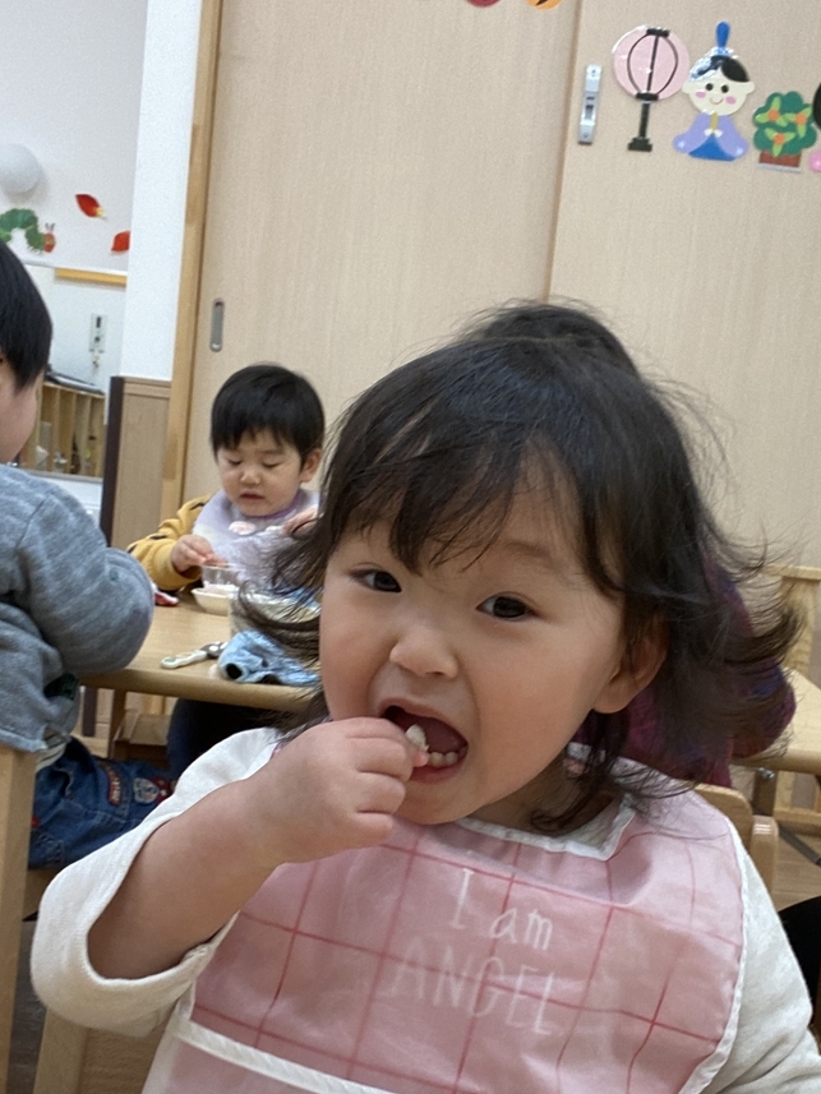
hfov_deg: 34.2
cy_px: 634
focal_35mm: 42
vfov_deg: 44.6
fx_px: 1328
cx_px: 498
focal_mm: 2.71
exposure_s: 1/60
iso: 125
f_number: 2.2
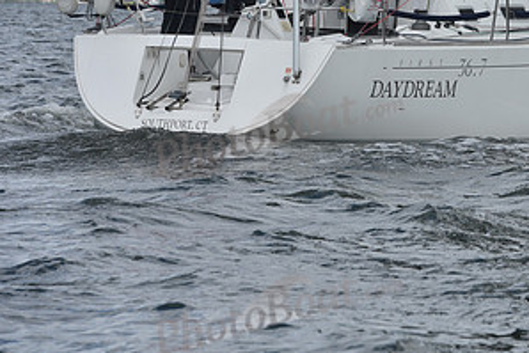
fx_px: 4866
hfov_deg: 6.2
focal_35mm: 331
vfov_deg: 4.2
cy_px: 13
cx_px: 497
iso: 250
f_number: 10
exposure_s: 1/800
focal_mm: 170
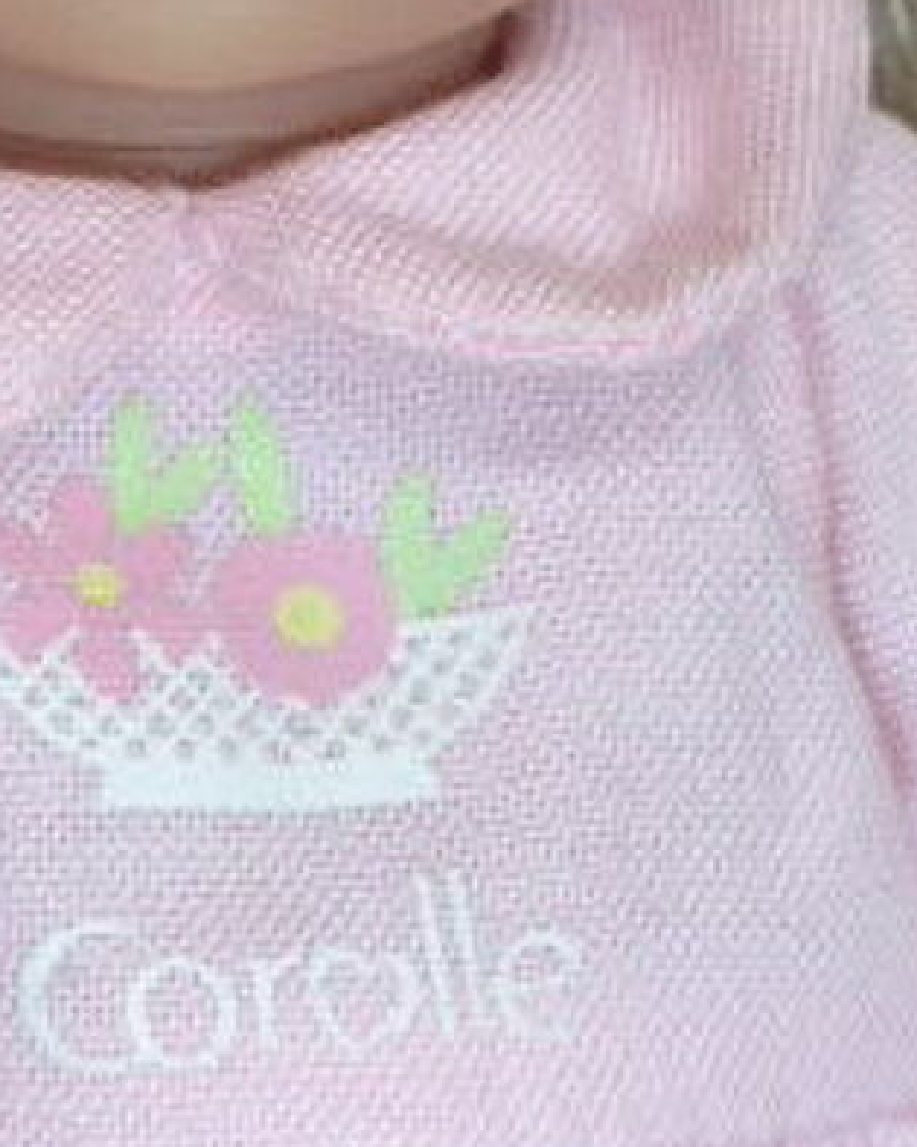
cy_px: -121
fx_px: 4819
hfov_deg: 10.8
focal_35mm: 142
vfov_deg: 13.3
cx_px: 163
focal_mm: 7.4
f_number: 3.9
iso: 160
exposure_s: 1/60
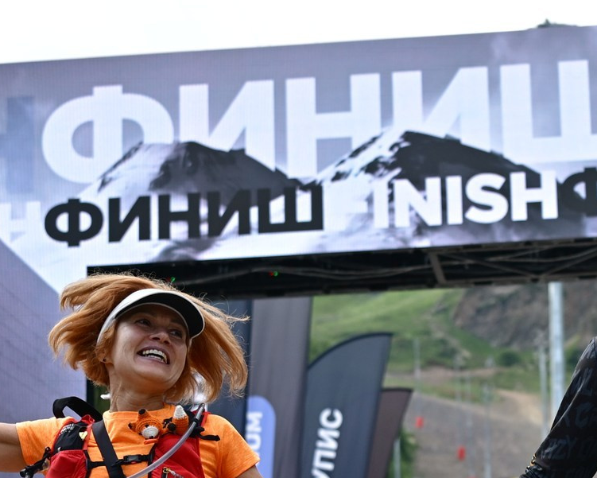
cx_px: 487
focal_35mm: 112
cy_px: 510
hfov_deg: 17.0
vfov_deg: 13.5
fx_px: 1979
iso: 200
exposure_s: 1/1250
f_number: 2.8
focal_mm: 35
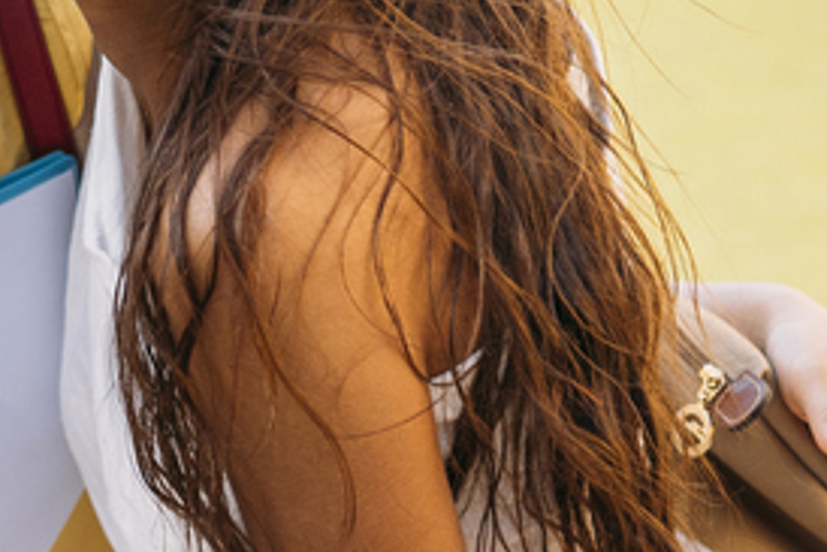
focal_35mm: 183
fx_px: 4206
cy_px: 27
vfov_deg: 7.5
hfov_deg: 11.0
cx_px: -223
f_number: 2.5
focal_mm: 40
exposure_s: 1/2000
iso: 800
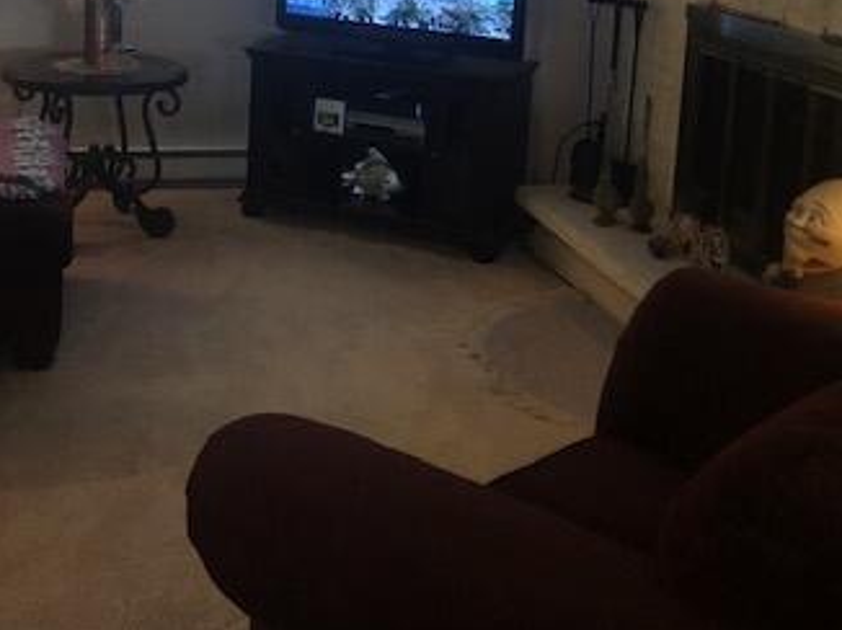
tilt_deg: -9.4
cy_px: 41
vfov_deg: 25.5
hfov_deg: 34.7
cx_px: 307
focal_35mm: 55
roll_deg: -1.5
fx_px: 1337
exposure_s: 1/15
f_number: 1.8
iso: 40
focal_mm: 3.99
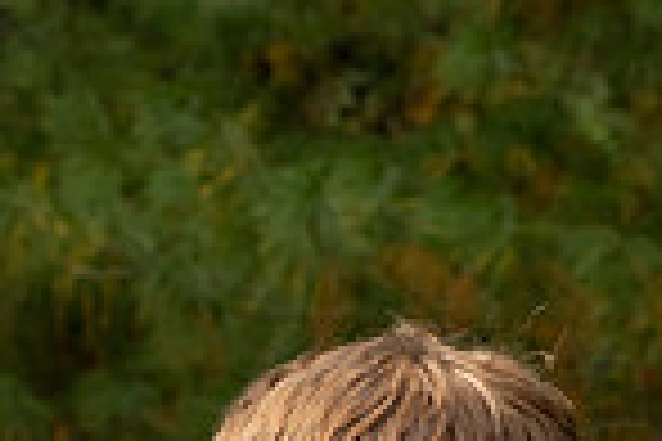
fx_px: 5167
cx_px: 477
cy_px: 936
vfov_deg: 4.8
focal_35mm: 281
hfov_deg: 7.3
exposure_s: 1/400
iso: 800
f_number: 11
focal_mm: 92
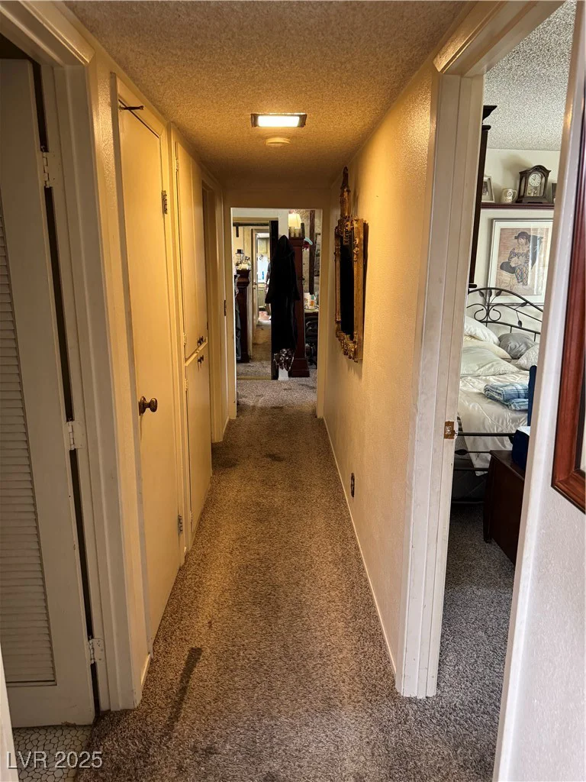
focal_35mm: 24
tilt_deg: -13.1
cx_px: 293
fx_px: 542
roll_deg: -0.7
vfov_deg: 71.6
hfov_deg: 56.8
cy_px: 391
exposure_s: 1/60
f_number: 1.78
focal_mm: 6.76
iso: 400
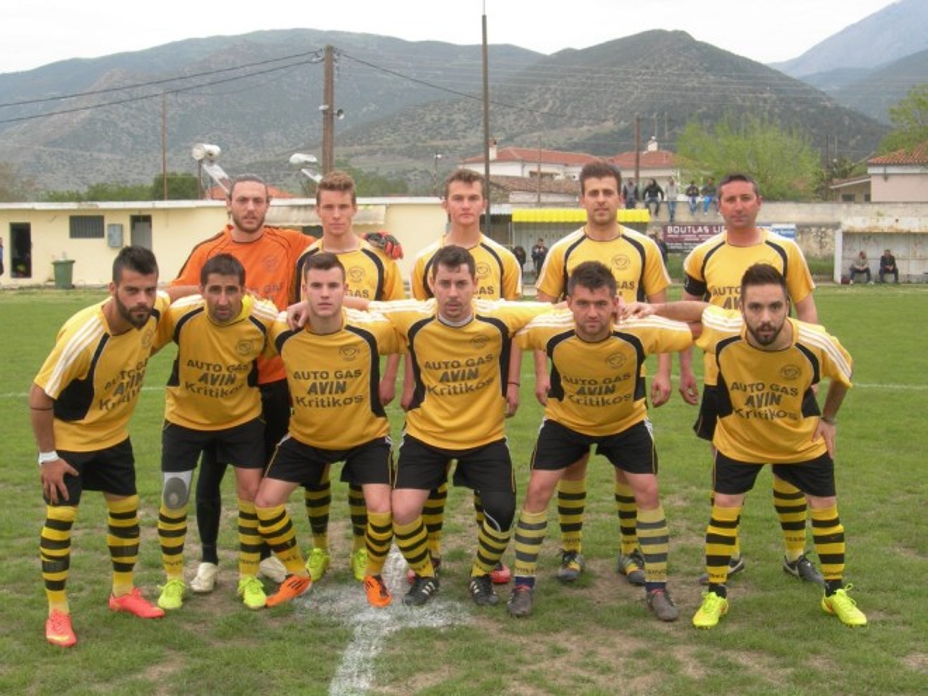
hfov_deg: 37.5
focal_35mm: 51
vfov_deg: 28.6
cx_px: 464
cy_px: 348
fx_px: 1367
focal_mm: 10.6
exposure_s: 1/79.7
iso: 50
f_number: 5.4
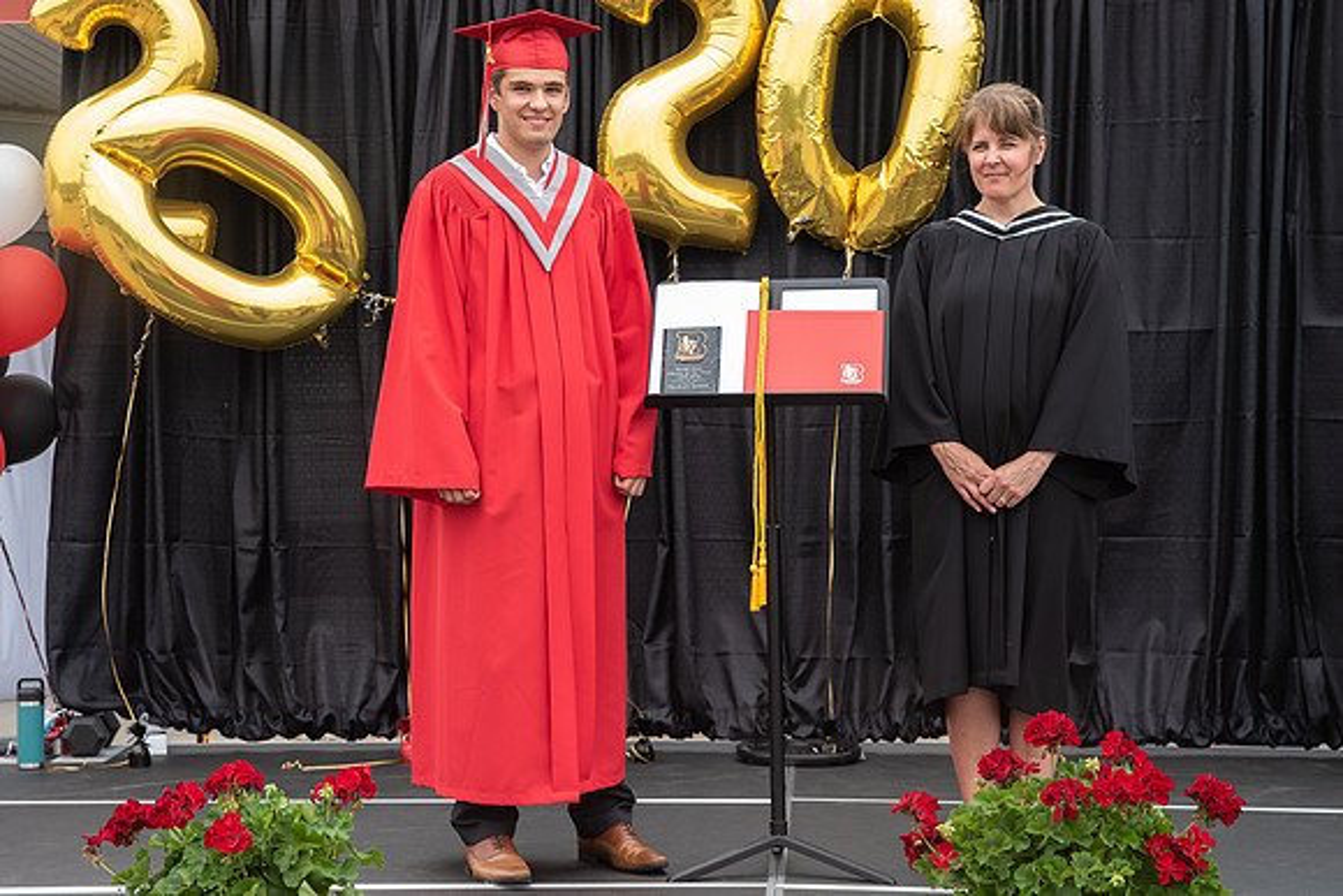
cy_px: 430
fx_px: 2564
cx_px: 574
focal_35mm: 69
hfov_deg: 29.3
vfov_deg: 19.8
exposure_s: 1/500
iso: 500
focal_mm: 60
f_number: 5.6
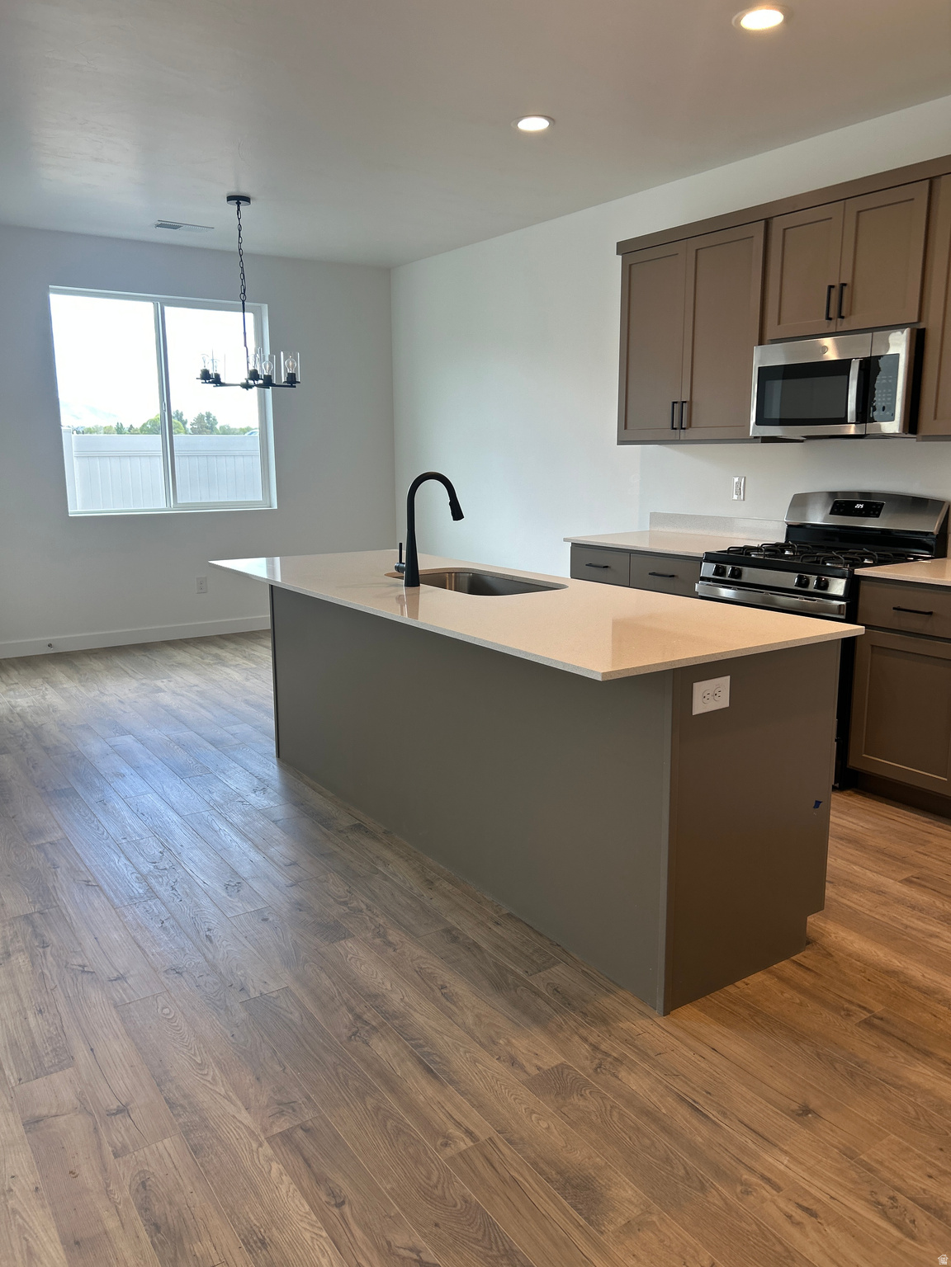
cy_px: 634
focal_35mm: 26
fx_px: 952
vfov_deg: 67.3
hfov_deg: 53.1
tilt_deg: -11.2
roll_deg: +0.8
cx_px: 476
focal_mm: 5.7
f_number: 1.5
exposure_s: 1/120
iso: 40
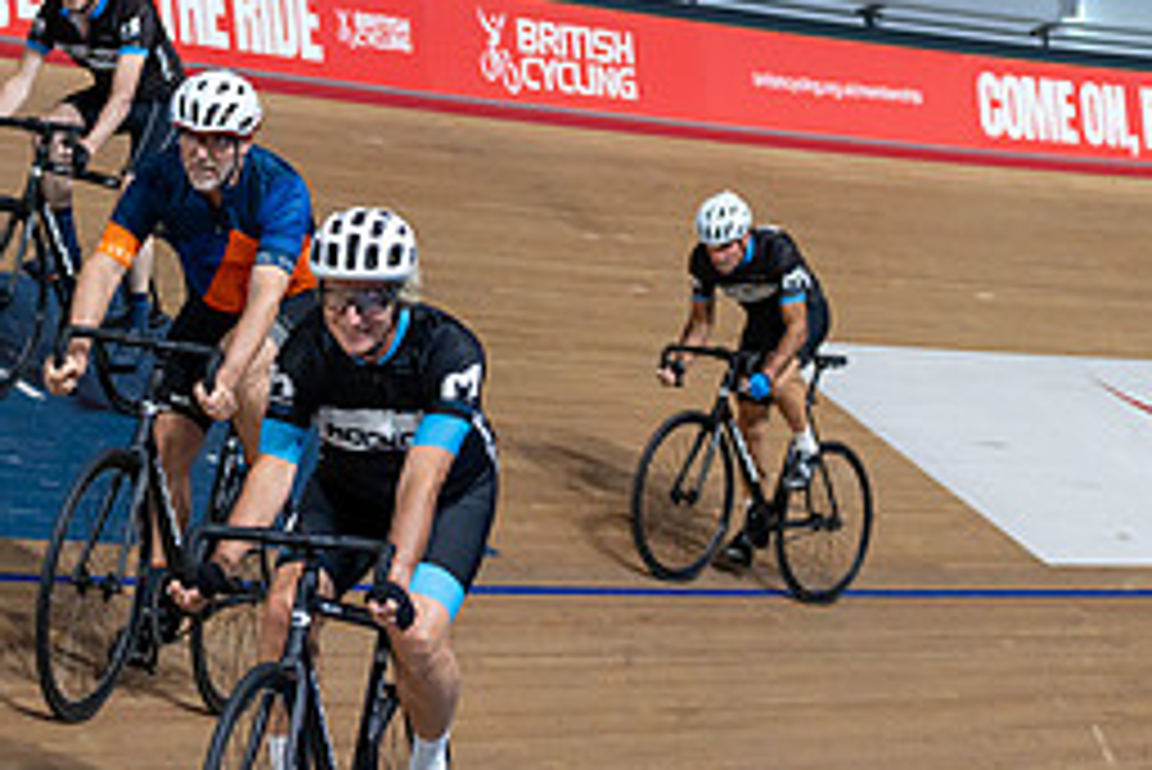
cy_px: 299
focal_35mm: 111
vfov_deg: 12.4
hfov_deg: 18.3
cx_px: 248
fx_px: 3554
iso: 2500
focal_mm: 49
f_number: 2.8
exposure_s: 1/1000
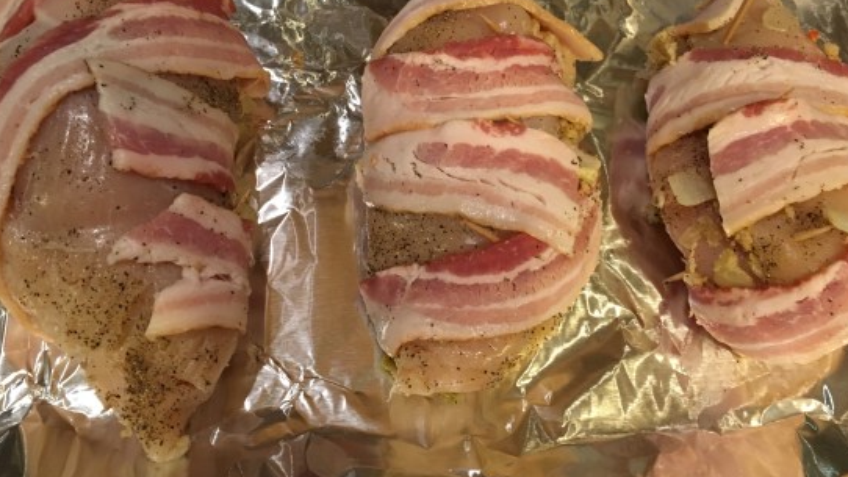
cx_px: 413
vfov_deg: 33.7
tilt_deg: -62.6
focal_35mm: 35
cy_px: 206
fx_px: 787
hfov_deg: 56.6
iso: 125
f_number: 2.2
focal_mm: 4.15
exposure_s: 1/30
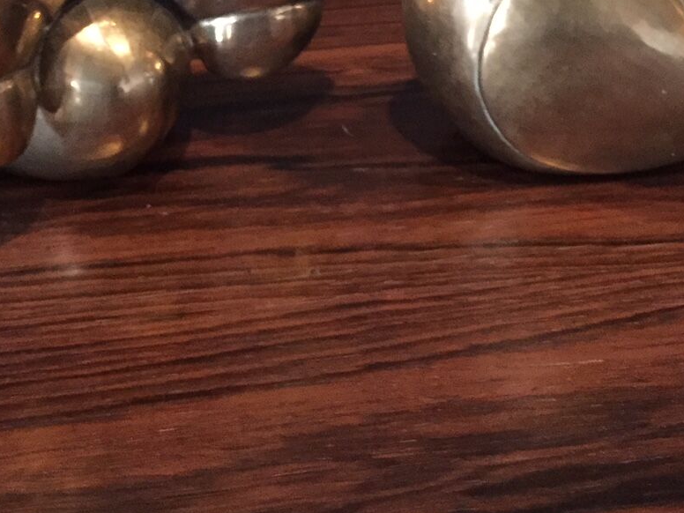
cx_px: 335
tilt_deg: -24.4
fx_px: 1205
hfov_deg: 31.7
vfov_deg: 23.0
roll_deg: +1.5
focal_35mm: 61
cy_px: -11
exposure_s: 1/17
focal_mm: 4.15
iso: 500
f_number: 2.2
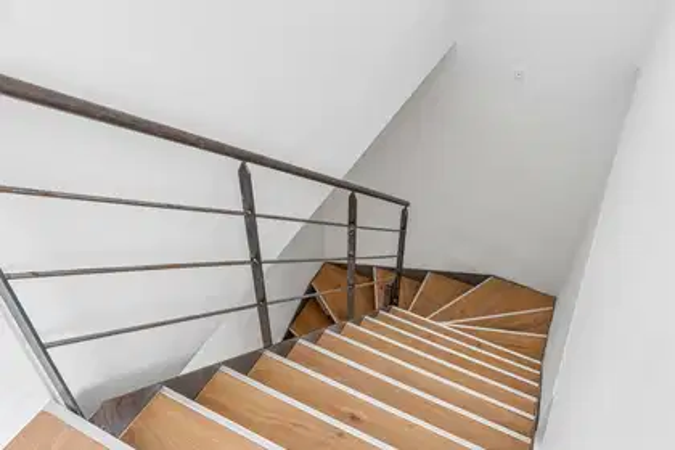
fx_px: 562
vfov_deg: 43.6
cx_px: 338
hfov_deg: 61.9
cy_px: 225
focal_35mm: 30
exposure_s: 1/13
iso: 800
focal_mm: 30
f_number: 11
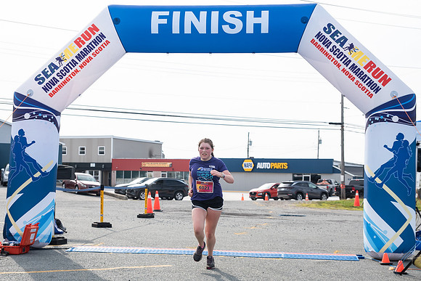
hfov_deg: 32.6
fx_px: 719
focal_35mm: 61
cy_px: 172
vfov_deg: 22.1
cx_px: 201
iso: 800
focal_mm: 48
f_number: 4
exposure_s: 1/2500
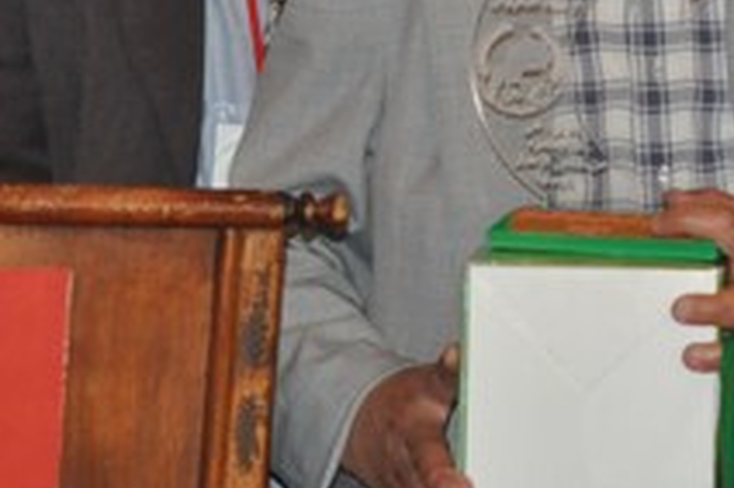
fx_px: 3504
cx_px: 990
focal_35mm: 172
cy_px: -78
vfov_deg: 7.9
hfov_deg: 11.6
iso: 800
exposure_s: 1/60
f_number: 4
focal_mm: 38
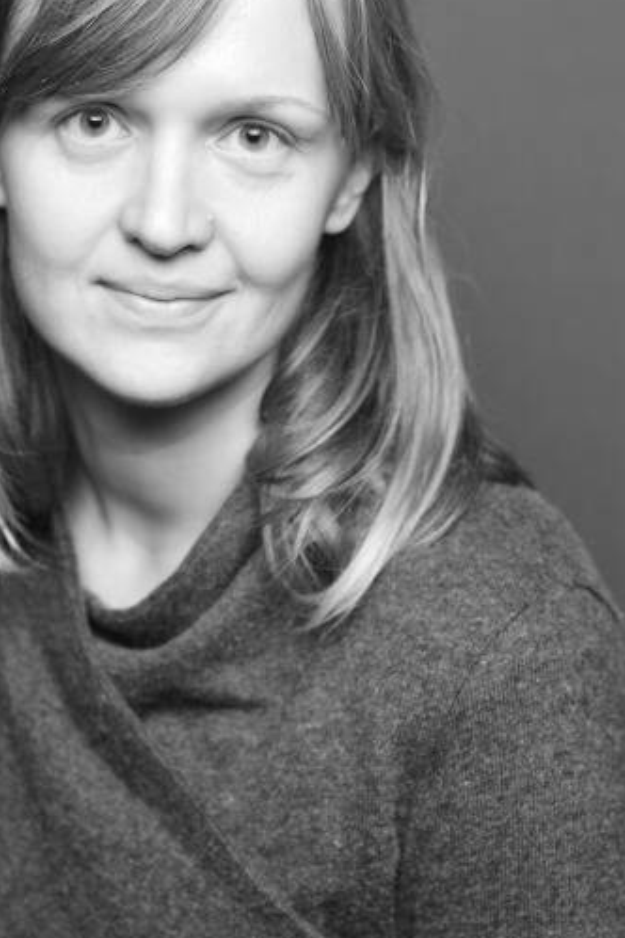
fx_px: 3411
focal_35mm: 131
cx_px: 159
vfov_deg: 15.6
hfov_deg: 10.4
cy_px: 454
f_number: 4.5
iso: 100
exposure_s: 1/160
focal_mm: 85
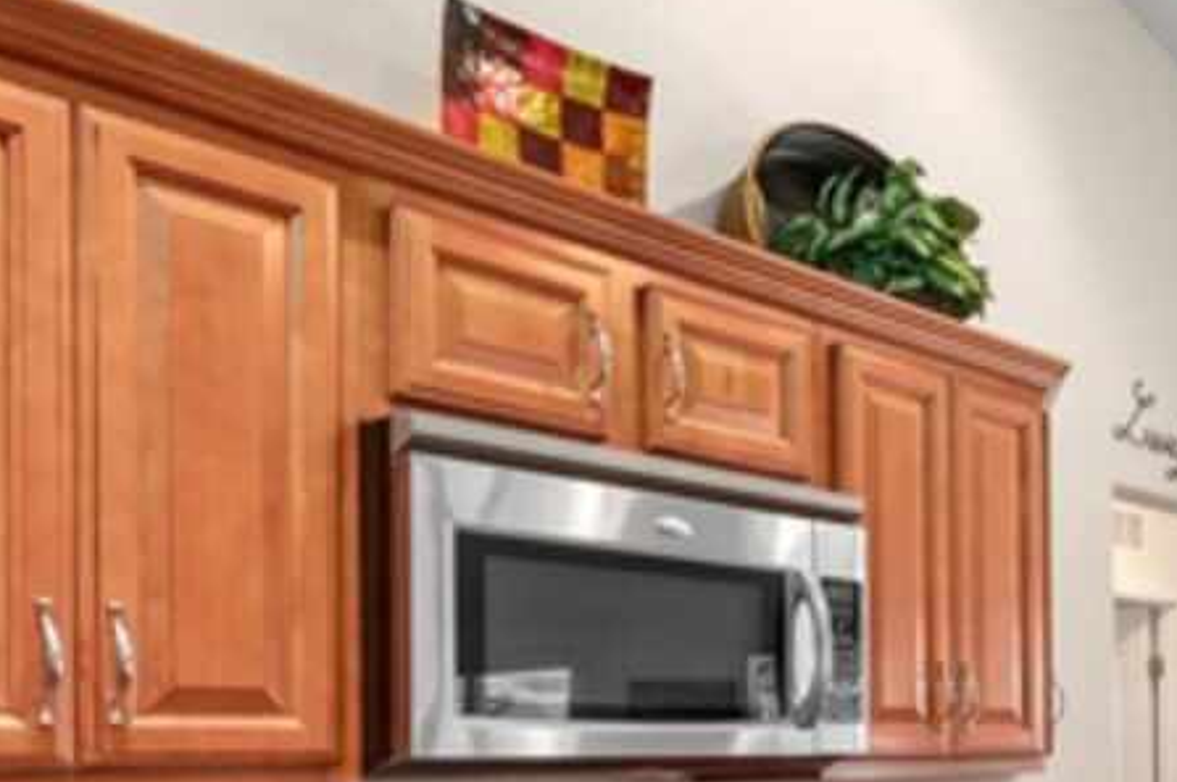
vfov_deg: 29.4
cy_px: 750
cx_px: 1211
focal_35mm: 43
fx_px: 1404
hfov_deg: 39.4
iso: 250
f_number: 9
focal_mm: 10
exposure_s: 1/1.67
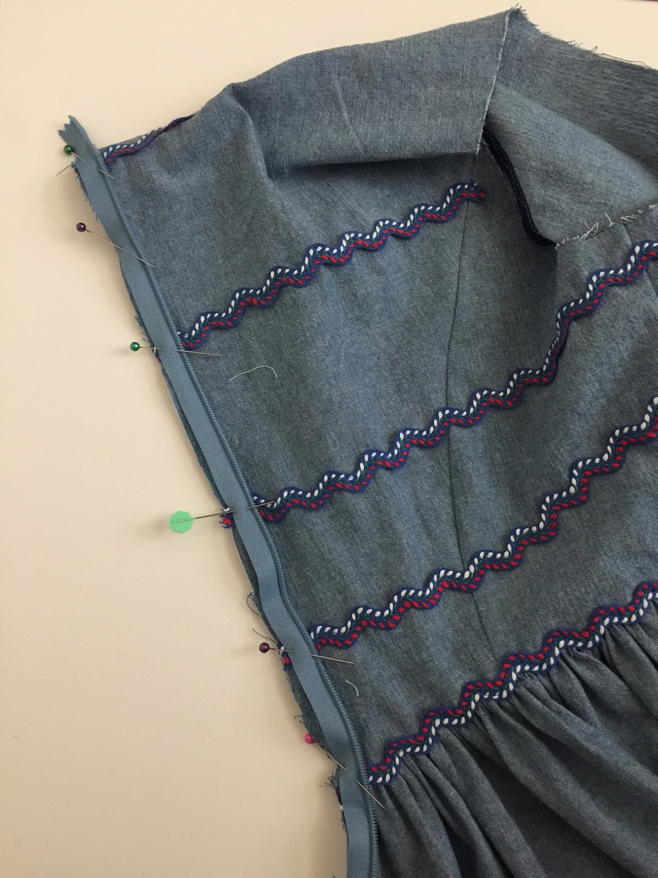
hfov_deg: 48.2
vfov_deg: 61.7
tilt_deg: -80.4
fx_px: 735
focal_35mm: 29
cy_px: 439
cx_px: 329
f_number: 2.2
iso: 125
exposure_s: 1/15
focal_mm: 4.15
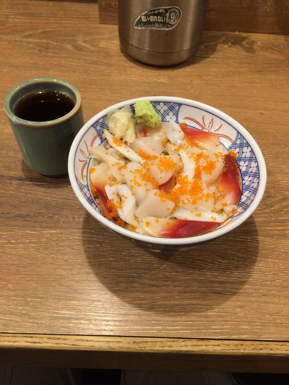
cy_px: 192
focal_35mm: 29
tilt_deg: -54.0
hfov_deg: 48.2
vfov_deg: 61.7
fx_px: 323
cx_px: 144
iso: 125
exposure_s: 1/30
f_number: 2.2
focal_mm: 4.15
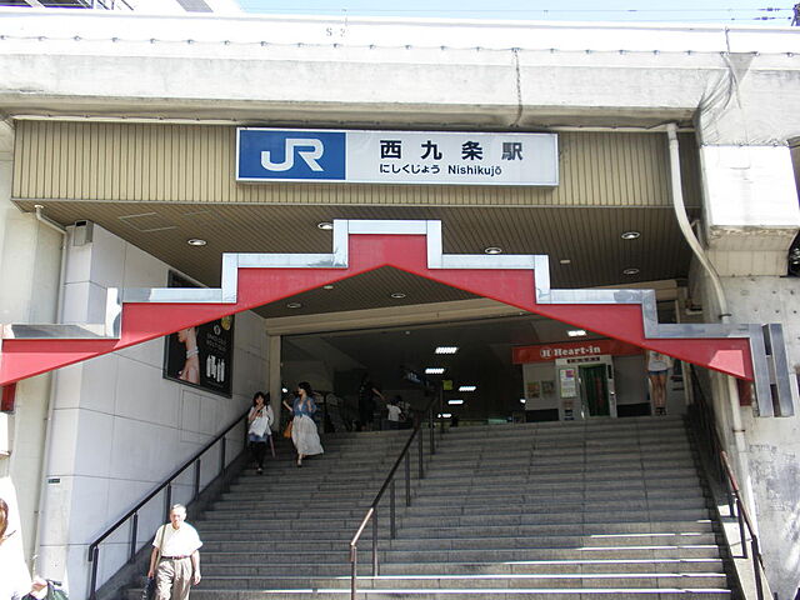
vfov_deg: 38.7
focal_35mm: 37
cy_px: 300
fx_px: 855
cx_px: 400
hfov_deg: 50.1
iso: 64
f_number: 3.5
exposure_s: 1/200
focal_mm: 6.6
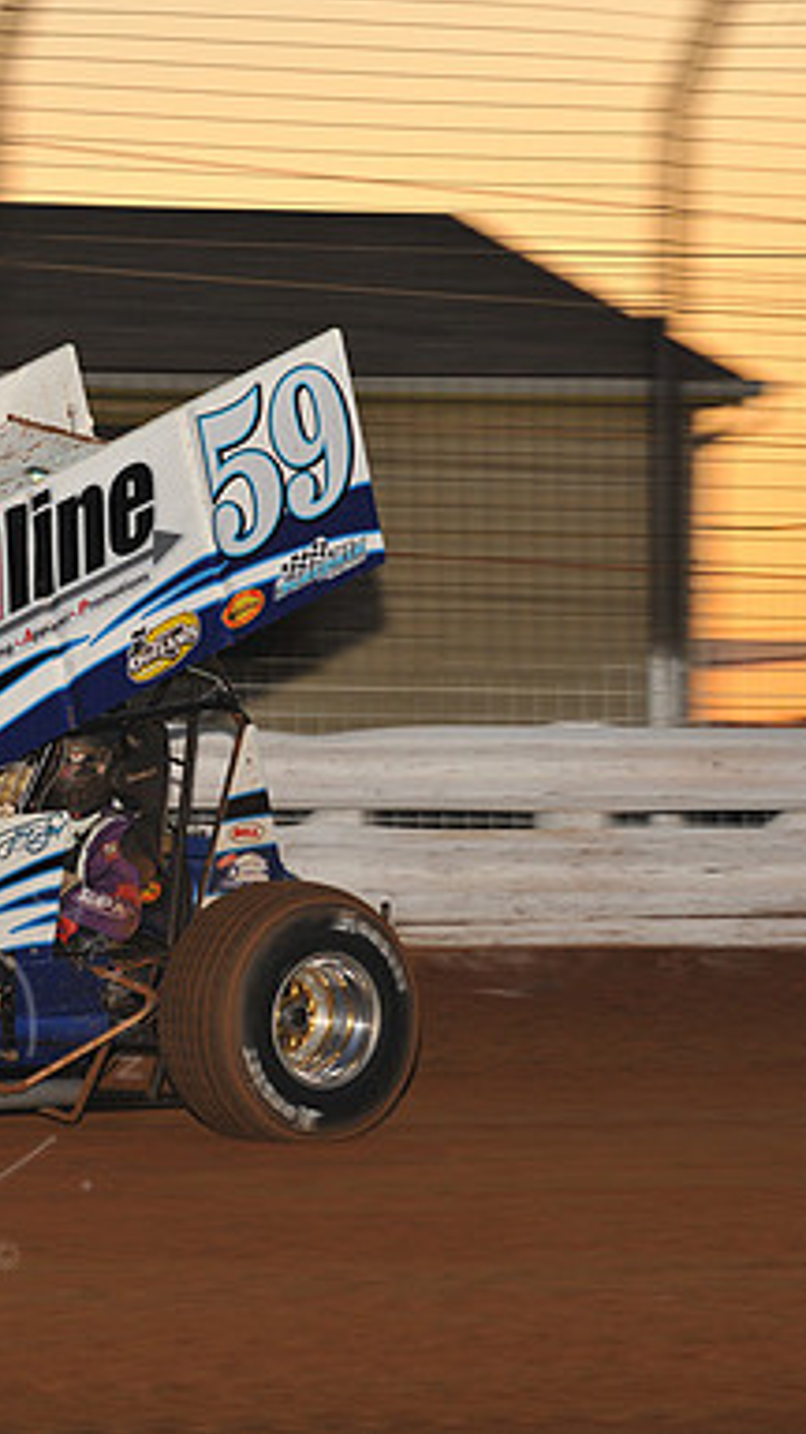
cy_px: 717
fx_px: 7219
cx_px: -86
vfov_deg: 11.3
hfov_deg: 6.4
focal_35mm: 190
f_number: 6.3
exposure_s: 1/320
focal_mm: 120
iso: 640
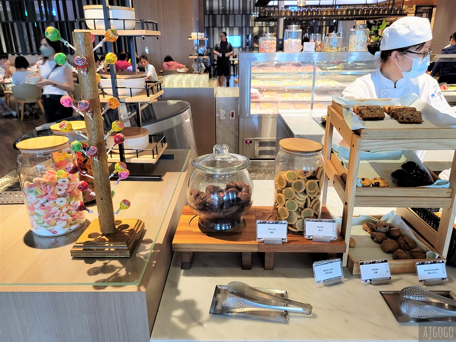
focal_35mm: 26
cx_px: 228
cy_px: 171
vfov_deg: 53.1
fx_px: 343
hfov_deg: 67.3
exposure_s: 1/40
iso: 250
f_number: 1.8
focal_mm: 5.4
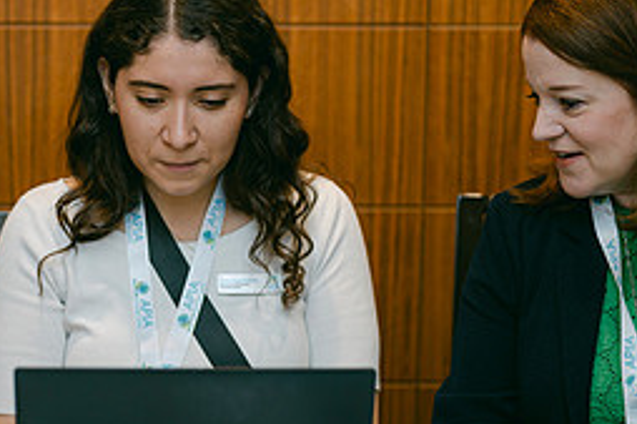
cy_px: 258
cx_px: 153
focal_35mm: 114
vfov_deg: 12.0
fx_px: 2016
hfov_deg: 17.8
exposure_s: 1/125
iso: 500
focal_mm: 50
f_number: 2
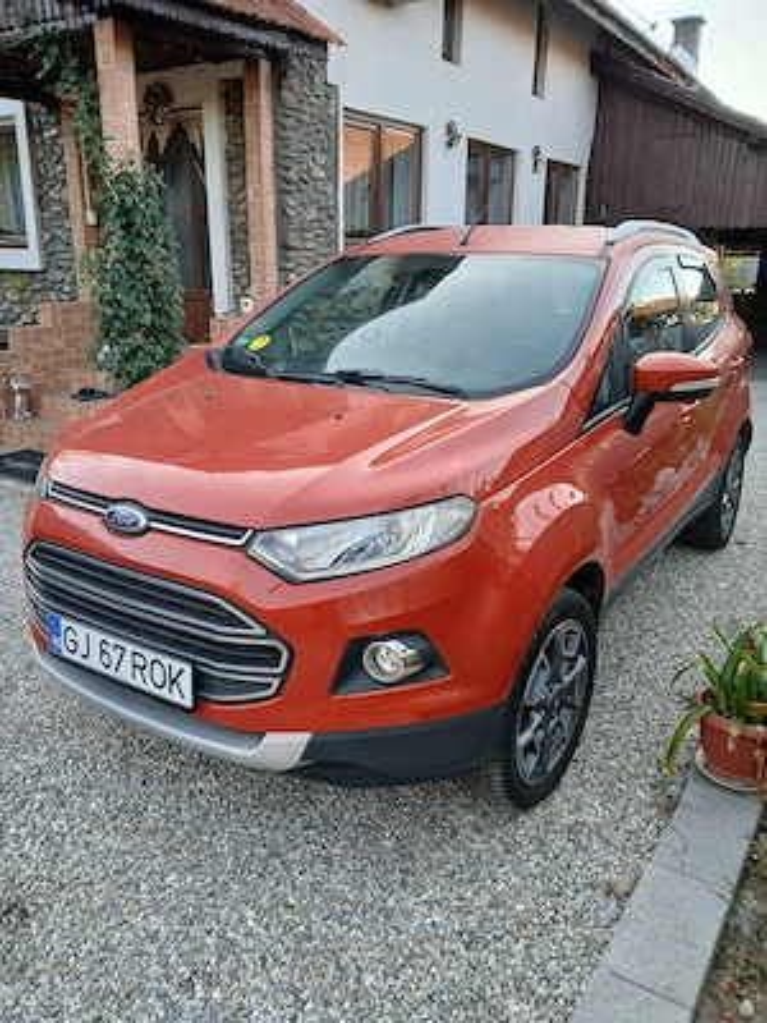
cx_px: 384
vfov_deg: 67.3
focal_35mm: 26
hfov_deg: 53.1
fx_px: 768
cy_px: 512
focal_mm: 3.98
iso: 25
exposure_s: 1/50
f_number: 1.8
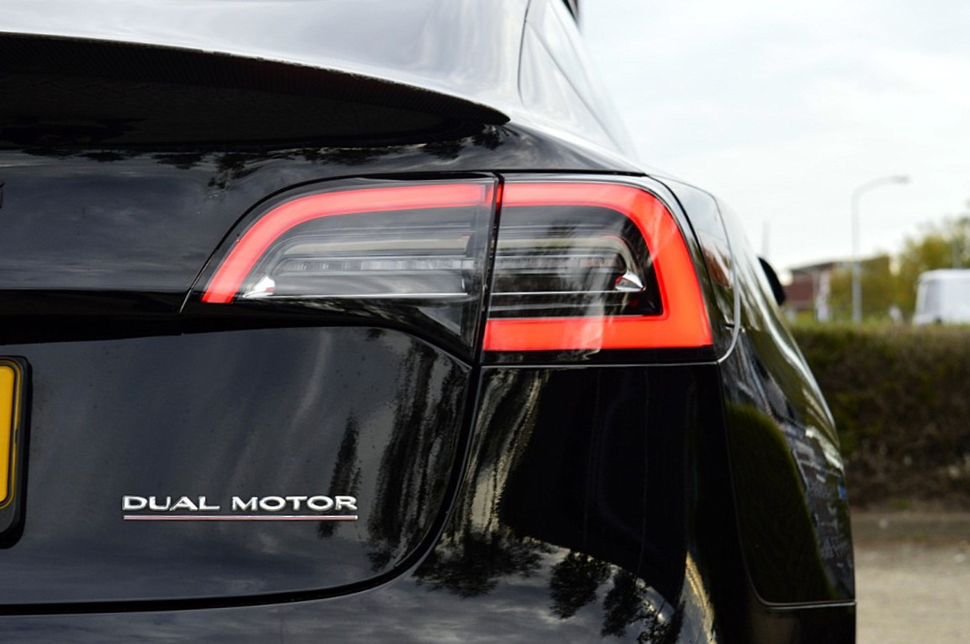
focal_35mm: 82
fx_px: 2220
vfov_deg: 16.5
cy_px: 322
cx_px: 485
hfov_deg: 24.6
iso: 400
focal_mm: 55
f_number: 8
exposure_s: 1/80
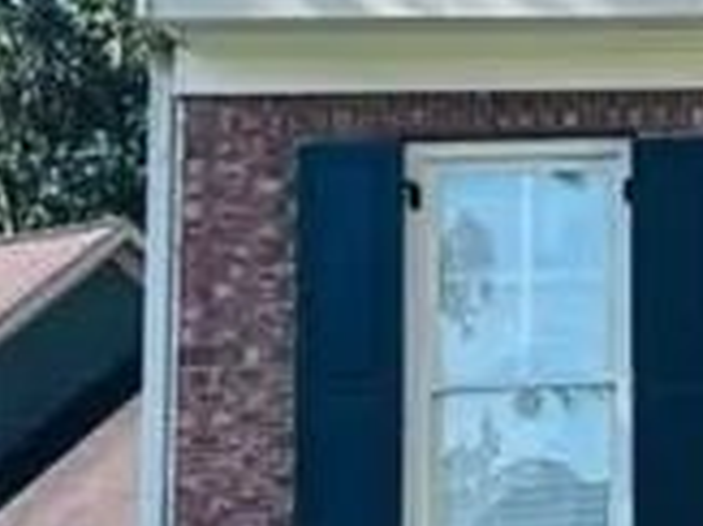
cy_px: 91
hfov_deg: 9.7
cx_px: 2191
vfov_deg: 9.8
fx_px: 3064
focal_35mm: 151
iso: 80
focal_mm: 6.86
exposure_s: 1/1062
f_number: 1.78
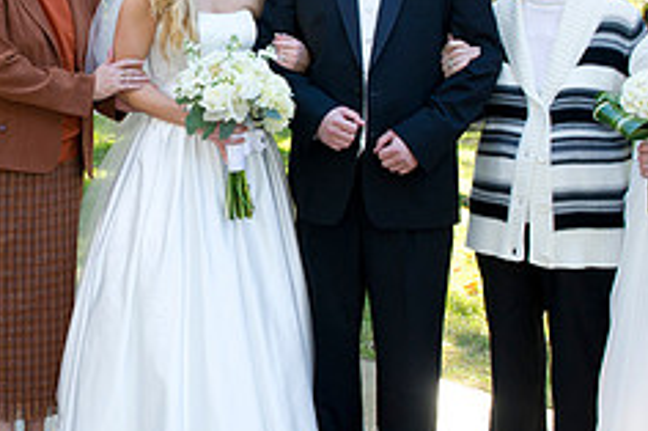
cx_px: 151
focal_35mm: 59
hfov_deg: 33.2
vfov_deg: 22.9
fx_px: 1061
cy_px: 145
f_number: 5.6
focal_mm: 24
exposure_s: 1/200
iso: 500
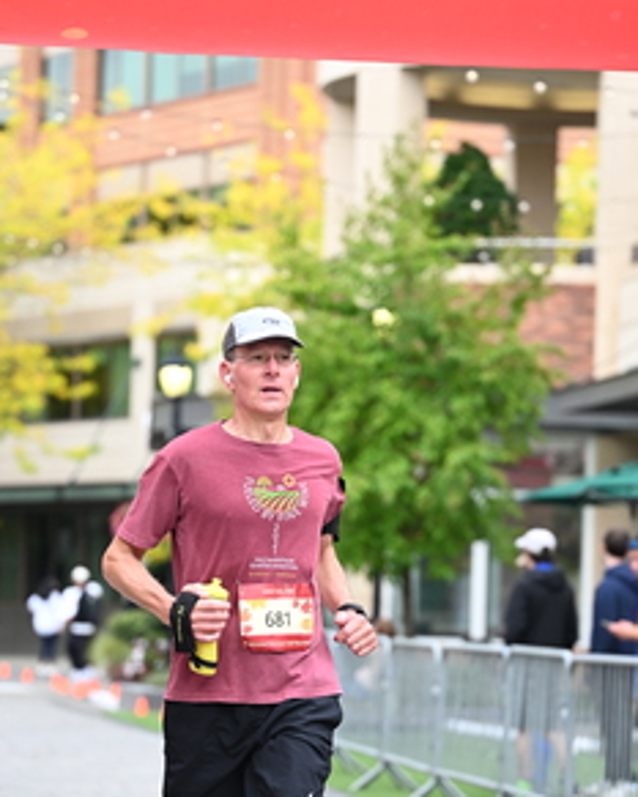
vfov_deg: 11.8
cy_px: 490
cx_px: 349
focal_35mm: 163
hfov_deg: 9.5
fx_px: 3845
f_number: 2.8
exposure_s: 1/1250
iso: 640
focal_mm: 92
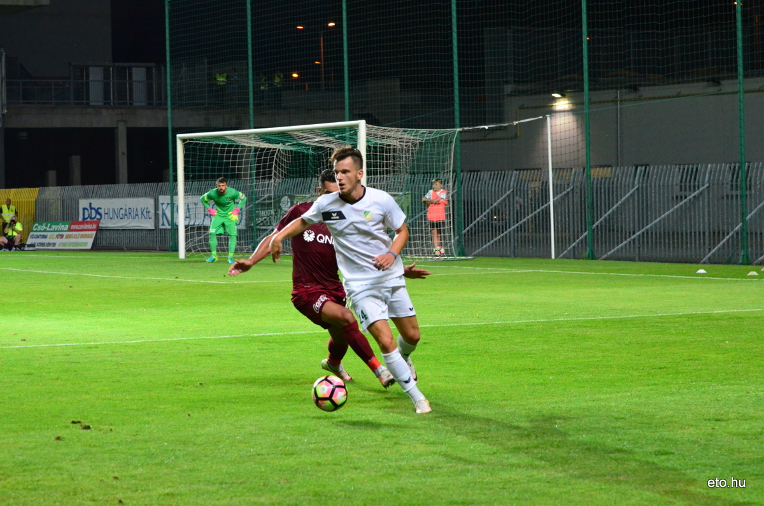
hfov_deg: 19.5
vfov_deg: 13.0
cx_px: 382
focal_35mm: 105
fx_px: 2224
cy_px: 253
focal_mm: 70
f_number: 5
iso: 3600
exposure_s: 1/400
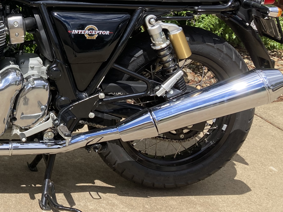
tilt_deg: -12.0
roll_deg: -3.7
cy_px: 33
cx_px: -4
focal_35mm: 63
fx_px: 515
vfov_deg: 22.9
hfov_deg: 28.7
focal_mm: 3.99
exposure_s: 1/1499
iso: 20
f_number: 1.8
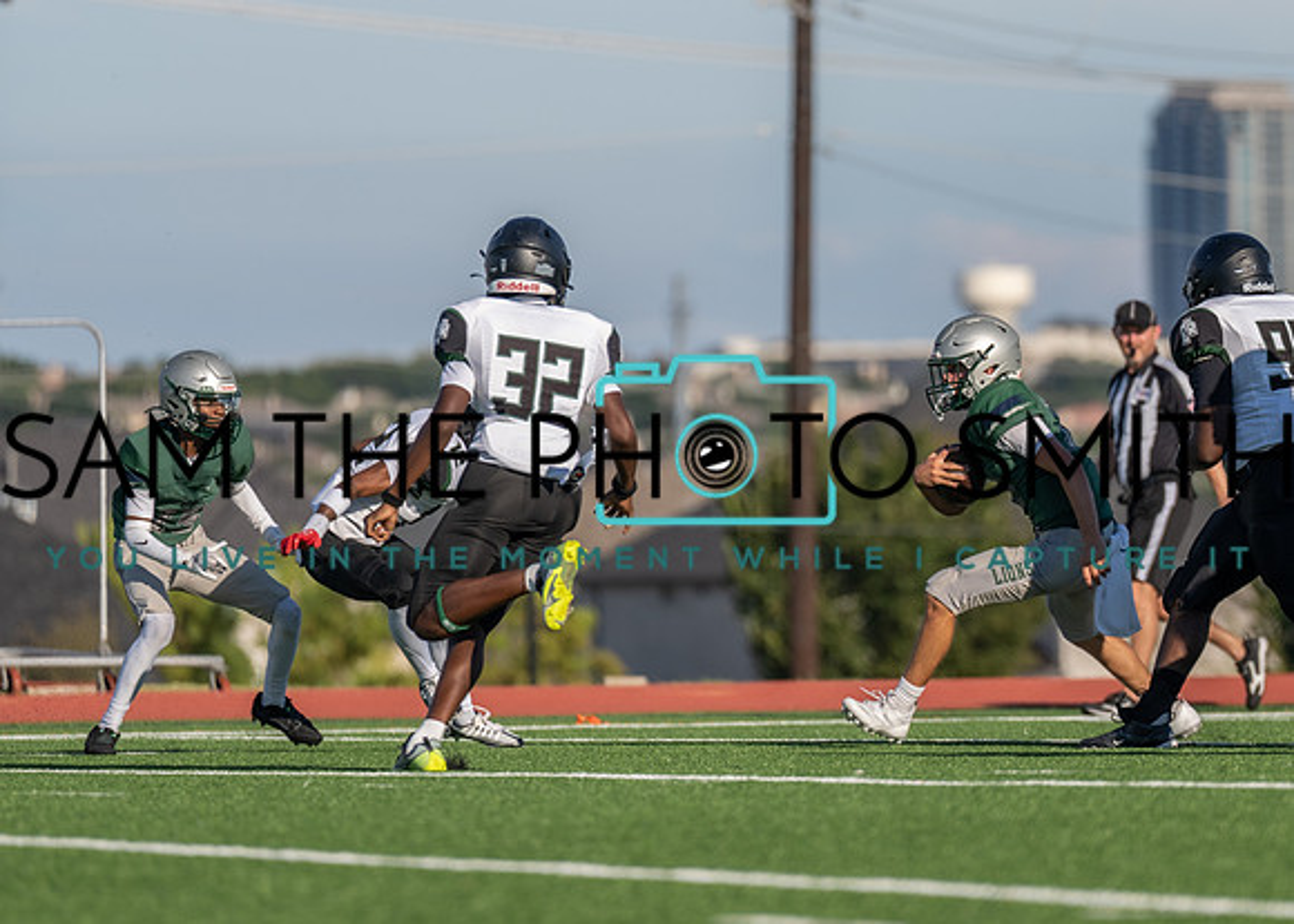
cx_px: 910
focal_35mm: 368
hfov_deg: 5.5
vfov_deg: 3.9
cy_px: 424
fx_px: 13537
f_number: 2.8
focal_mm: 200
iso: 100
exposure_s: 1/2000
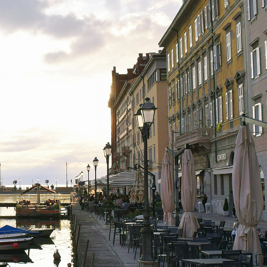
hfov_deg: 21.3
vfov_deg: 23.0
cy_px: 152
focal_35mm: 75
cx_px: -63
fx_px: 654
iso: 200
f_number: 8
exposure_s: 1/250
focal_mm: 22
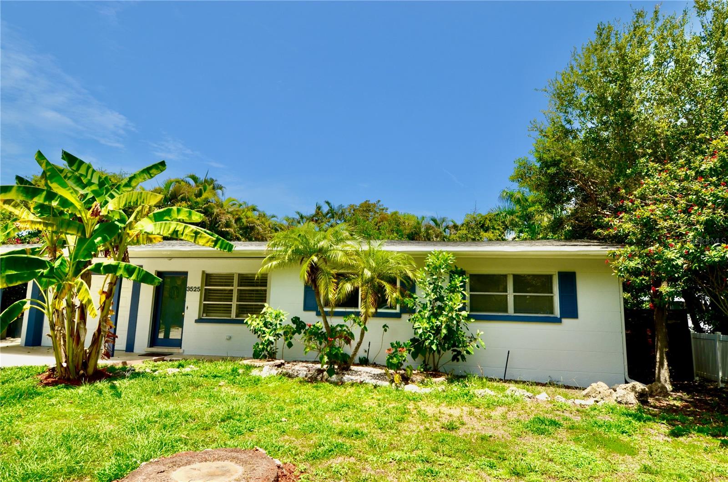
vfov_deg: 59.2
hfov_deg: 81.3
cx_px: 364
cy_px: 241
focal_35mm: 21
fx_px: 424
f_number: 11
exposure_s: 1/200
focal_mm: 14
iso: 100
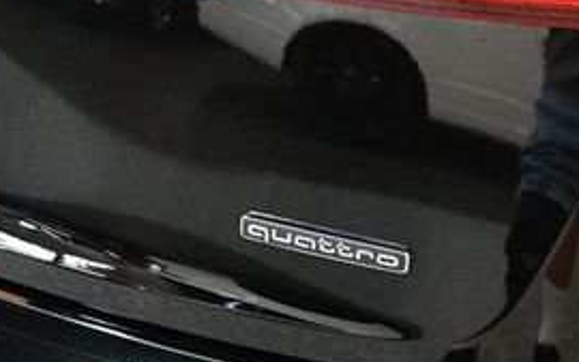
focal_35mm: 94
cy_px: -45
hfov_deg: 21.7
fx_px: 1484
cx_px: 487
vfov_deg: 13.6
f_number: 3.8
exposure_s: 1/80
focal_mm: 26
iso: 3200
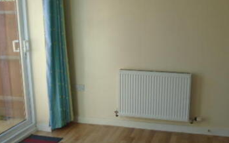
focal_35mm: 46
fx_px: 287
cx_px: 137
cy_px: 85
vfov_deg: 27.9
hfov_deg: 43.3
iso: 100
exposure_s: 1/160
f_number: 3.2
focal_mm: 4.6
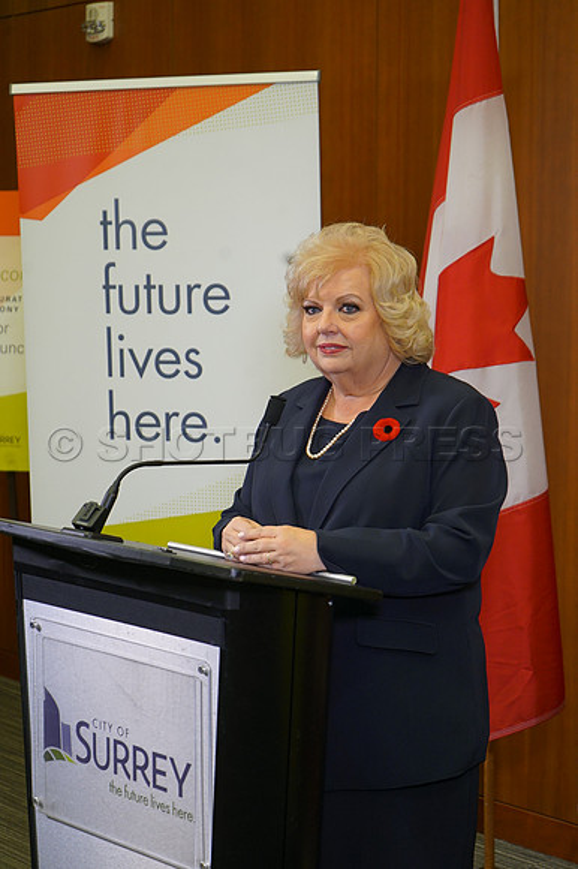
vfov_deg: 28.9
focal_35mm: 70
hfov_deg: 19.4
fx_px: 1688
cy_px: 434
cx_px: 289
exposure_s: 1/160
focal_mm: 70
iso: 1600
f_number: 5.6
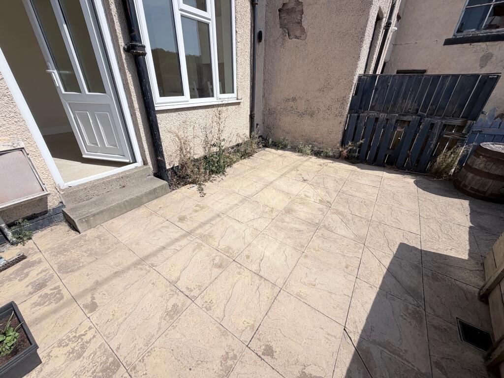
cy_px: 189
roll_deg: +1.3
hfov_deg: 102.1
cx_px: 252
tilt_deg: -28.2
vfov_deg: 85.7
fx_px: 204
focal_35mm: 14
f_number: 2.2
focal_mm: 2.22
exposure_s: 1/1656
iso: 20
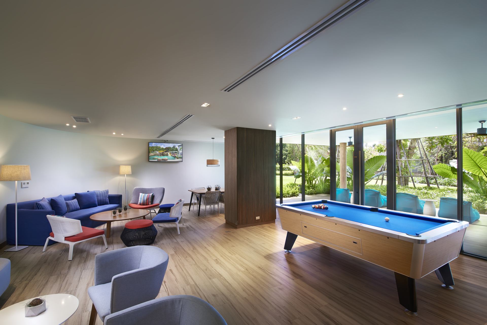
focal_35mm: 16
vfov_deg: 73.8
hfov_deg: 96.7
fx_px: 217
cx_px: 244
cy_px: 162
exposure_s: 1
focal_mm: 16
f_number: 11
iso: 100
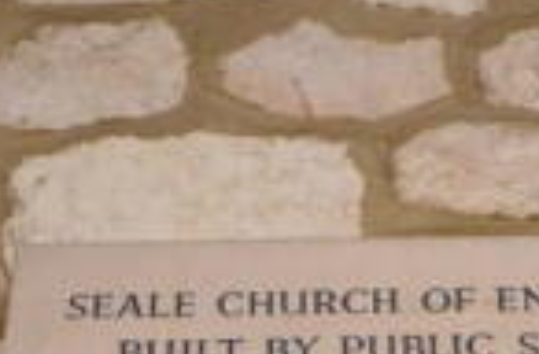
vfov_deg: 9.9
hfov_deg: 15.1
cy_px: 398
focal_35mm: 135
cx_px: 465
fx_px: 2013
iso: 3200
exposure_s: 1/60
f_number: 5.6
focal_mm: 20
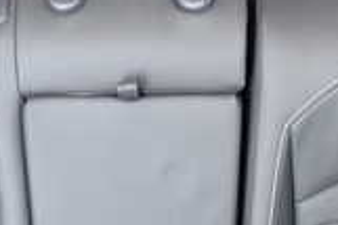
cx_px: 143
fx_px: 910
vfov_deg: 12.7
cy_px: 412
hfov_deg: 21.0
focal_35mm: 97
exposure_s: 1/40
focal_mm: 4.5
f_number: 2
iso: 200
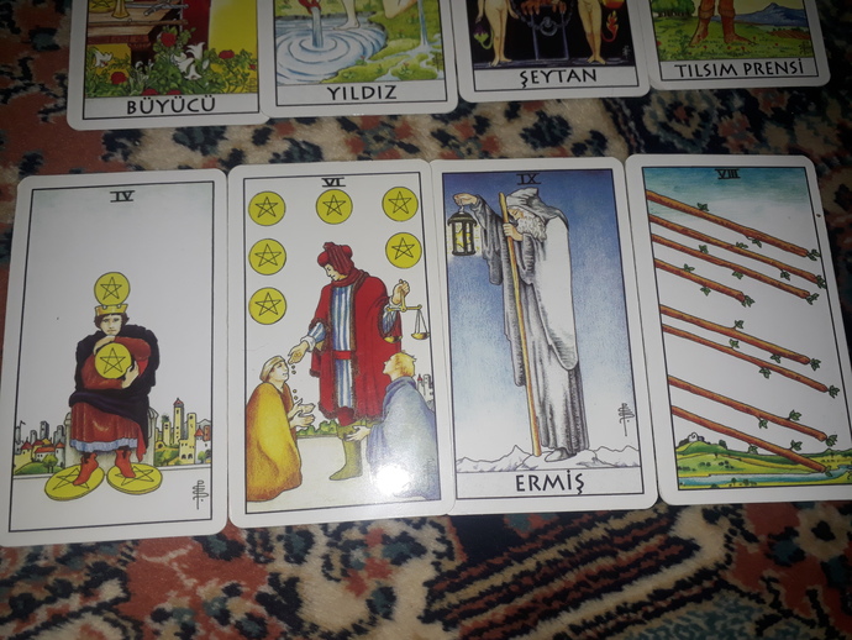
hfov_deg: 65.3
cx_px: 426
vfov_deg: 51.4
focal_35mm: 27
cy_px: 320
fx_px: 665
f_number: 1.9
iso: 40
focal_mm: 3.6
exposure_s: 1/182
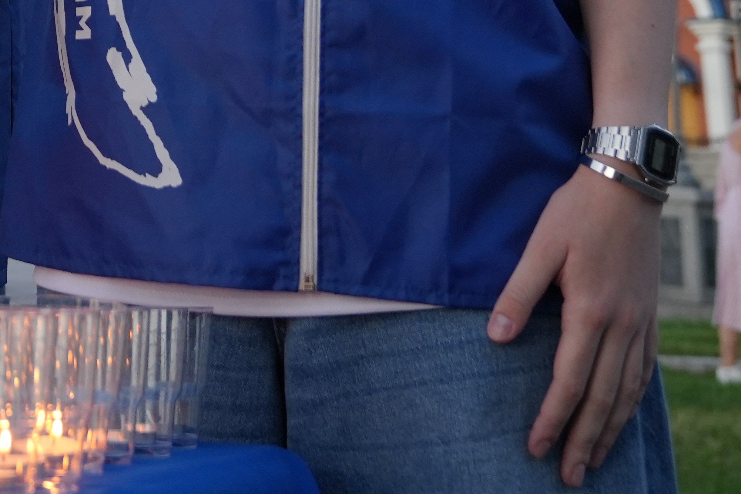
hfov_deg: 18.3
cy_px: -357
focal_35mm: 105
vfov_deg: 12.1
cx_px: -196
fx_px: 2161
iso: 1000
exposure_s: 1/160
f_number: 4
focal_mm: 30
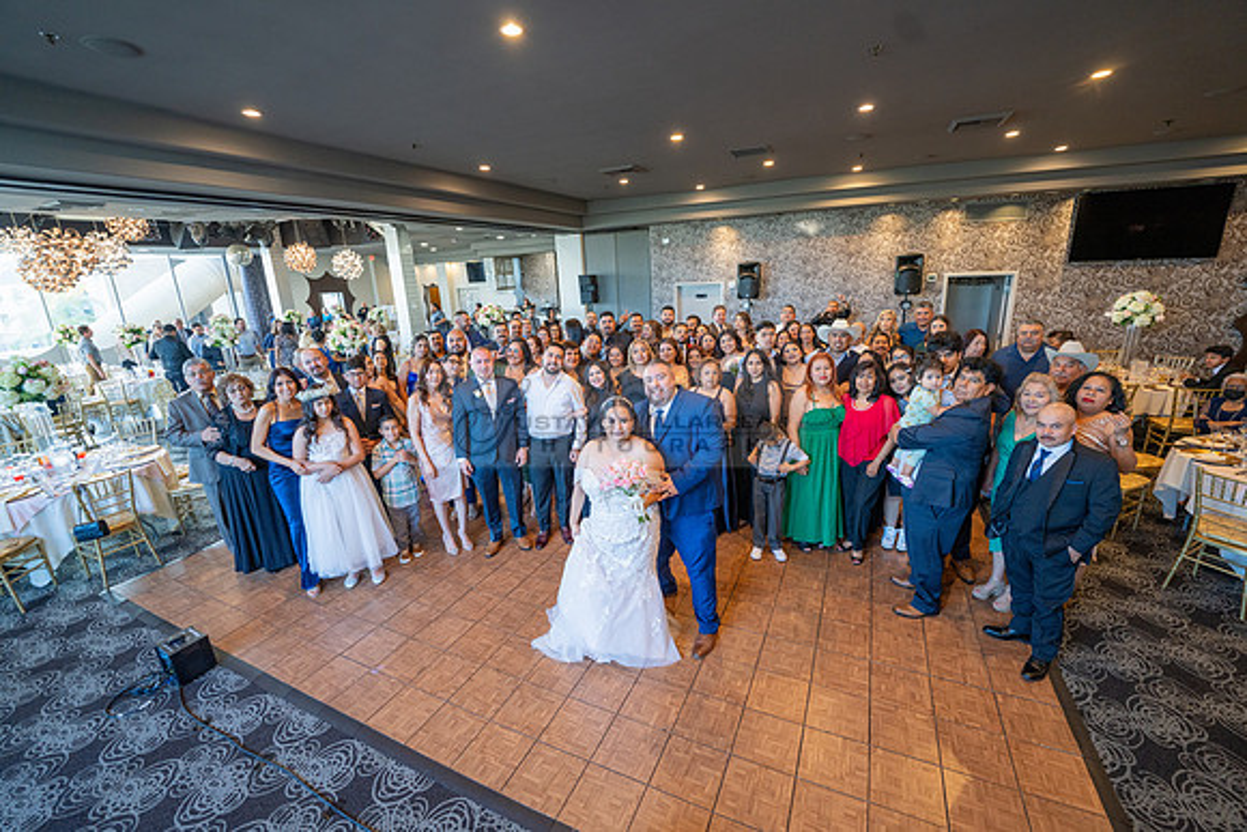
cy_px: 416
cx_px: 624
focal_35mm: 14
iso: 800
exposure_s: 1/100
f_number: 2.8
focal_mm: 14
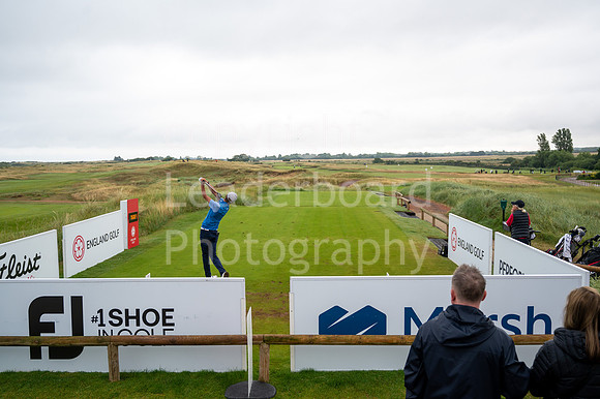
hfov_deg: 58.0
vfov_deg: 40.5
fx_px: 541
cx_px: 300
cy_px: 200
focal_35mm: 32
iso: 320
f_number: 4
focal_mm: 32.5
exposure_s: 1/400
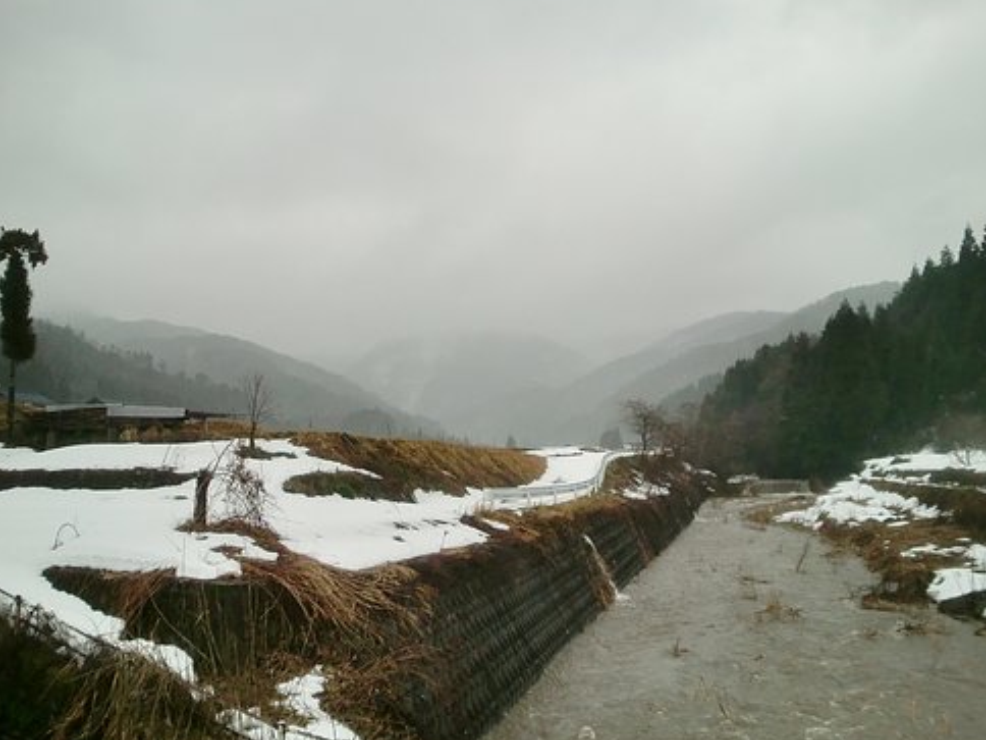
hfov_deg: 51.3
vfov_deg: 39.7
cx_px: 473
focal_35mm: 36
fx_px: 1025
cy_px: 375
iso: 200
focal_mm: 5.58
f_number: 2.8
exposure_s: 1/80
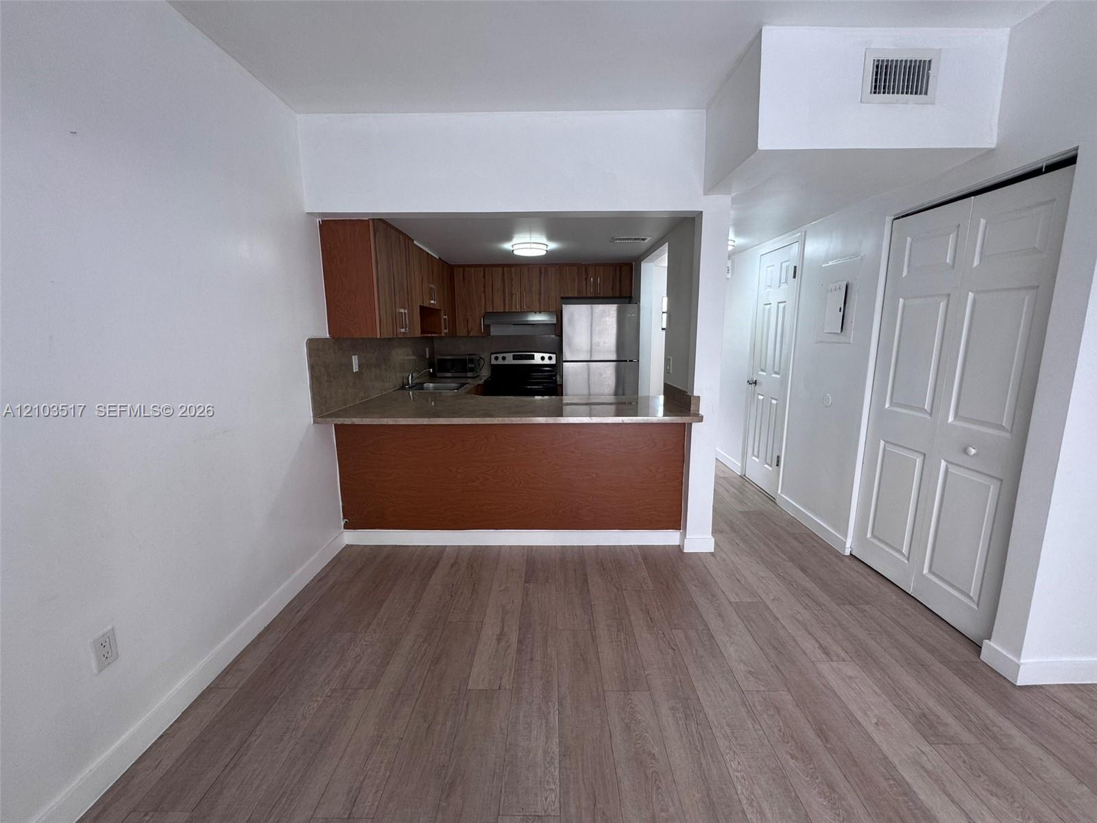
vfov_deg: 85.7
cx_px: 548
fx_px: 444
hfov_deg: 102.1
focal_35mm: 14
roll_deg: +0.2
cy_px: 412
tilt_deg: -10.3
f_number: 2.2
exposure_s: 1/99
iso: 100
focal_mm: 2.22
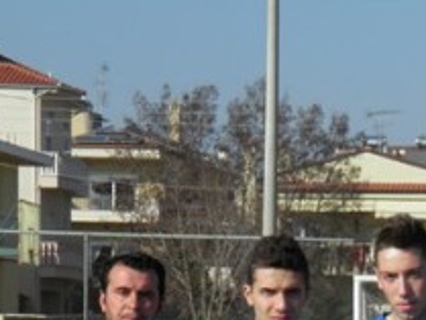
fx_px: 2832
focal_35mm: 230
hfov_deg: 8.5
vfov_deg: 6.4
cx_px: 583
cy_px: 494
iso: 50
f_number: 5.5
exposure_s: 1/500
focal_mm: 13.2
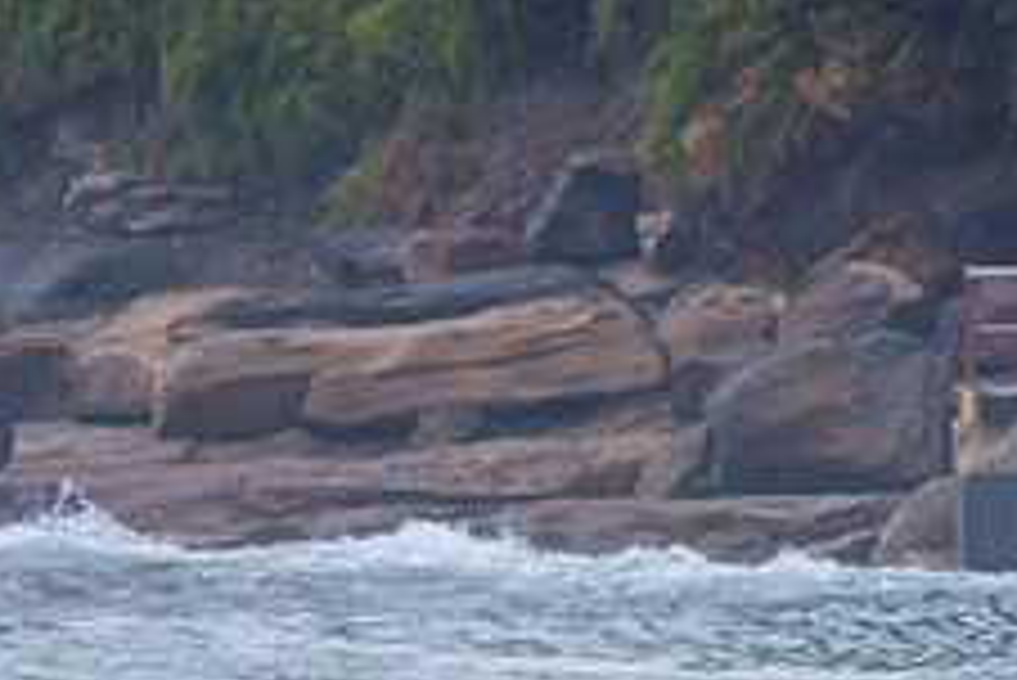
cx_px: 248
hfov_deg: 1.3
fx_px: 44464
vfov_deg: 0.9
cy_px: 867
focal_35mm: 1573
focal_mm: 500
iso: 450
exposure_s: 1/2000
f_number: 5.6
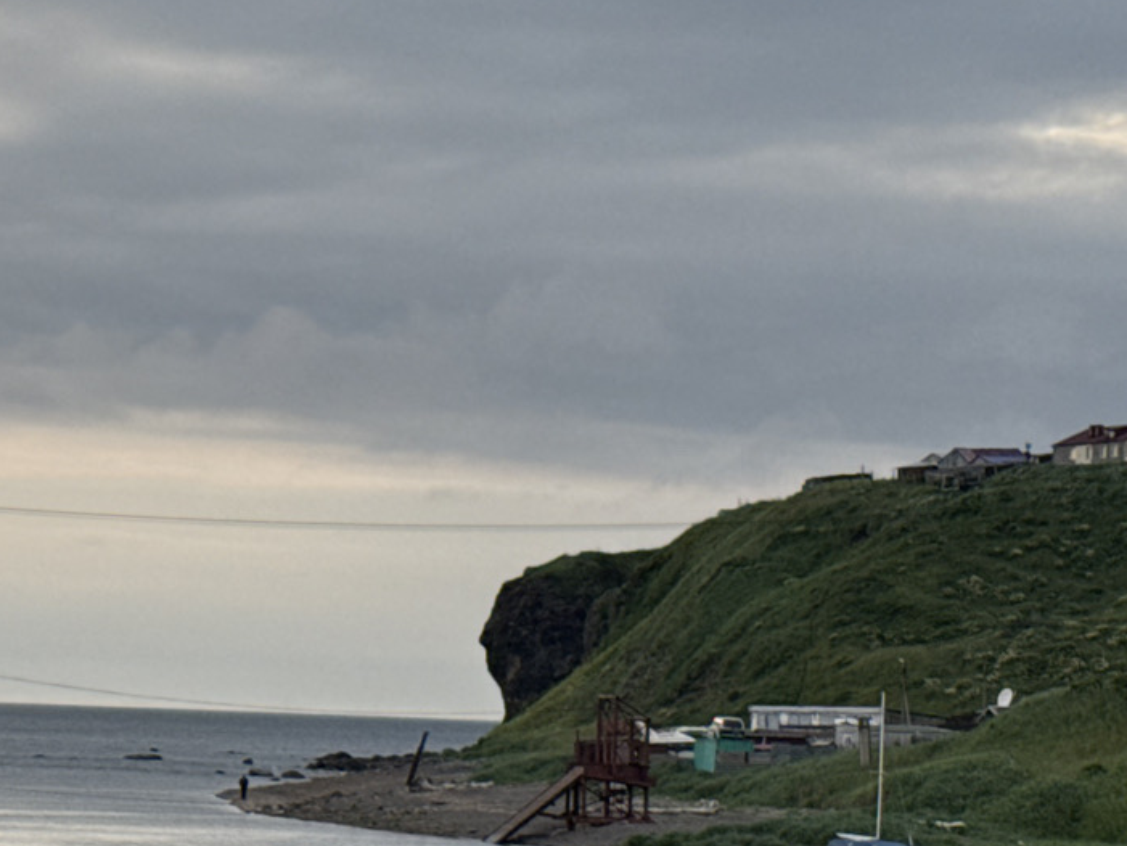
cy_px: 621
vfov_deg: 10.8
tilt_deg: +1.2
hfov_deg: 14.2
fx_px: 4461
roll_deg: -2.4
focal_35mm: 137
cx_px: -18
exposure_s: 1/587
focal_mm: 6.76
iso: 64
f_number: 1.78
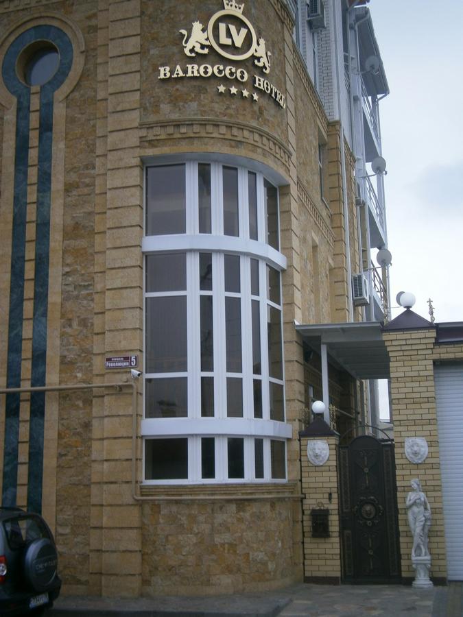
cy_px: 308
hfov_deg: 30.9
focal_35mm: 47
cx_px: 232
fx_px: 838
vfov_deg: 40.4
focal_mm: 8.3
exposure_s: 1/60
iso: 80
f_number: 9.7
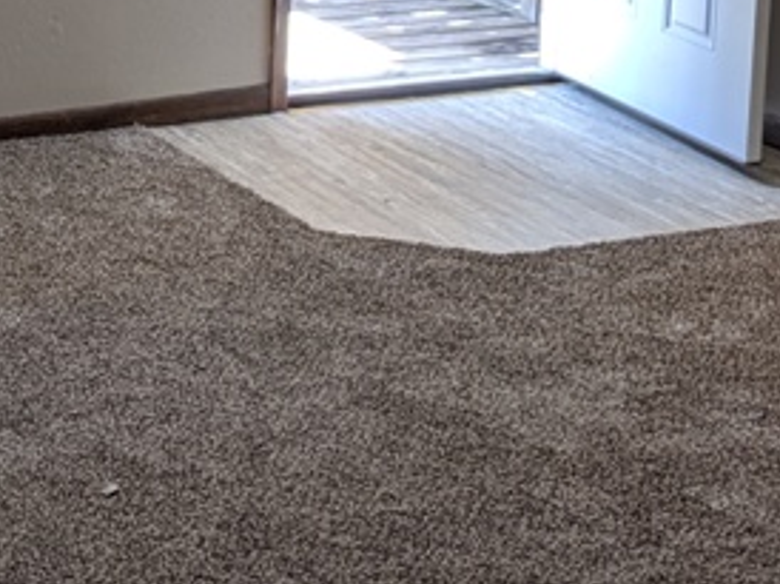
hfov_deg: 19.4
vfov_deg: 13.9
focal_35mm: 101
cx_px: 251
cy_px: -228
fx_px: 2274
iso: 61
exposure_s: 1/59.9
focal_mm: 4.44
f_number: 1.8
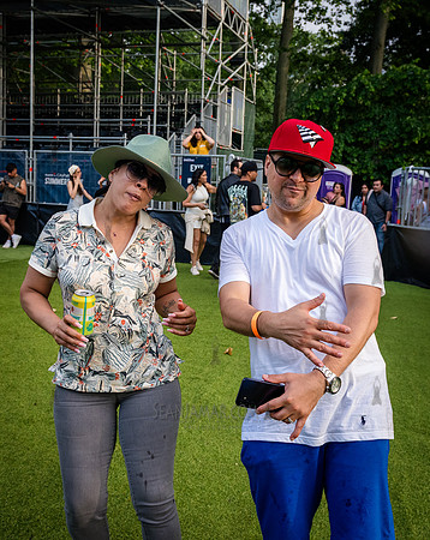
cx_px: 197
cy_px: 238
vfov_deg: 46.4
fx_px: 630
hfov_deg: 37.7
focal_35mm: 39
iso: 1000
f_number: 4.5
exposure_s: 1/1000
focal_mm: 24
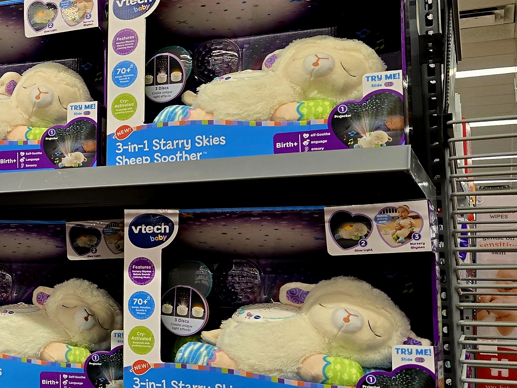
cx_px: -40
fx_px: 896
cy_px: 190
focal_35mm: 60
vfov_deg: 24.4
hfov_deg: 29.3
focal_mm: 5.4
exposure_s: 1/120
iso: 125
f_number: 1.8
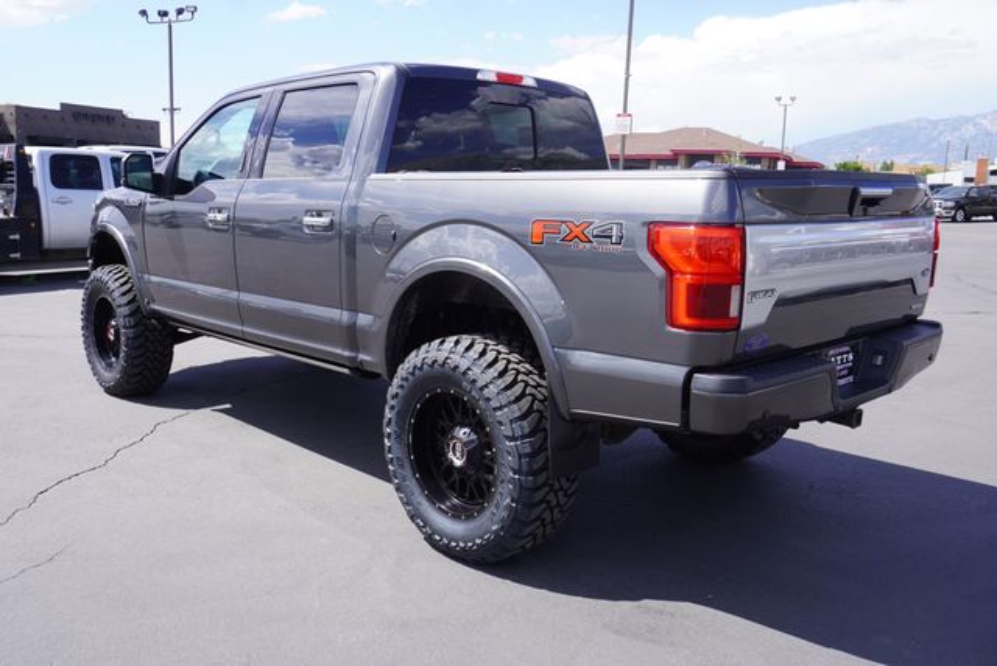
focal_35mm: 32
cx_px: 498
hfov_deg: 59.4
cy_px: 333
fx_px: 873
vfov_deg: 41.8
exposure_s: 1/125
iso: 100
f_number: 8
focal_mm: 21
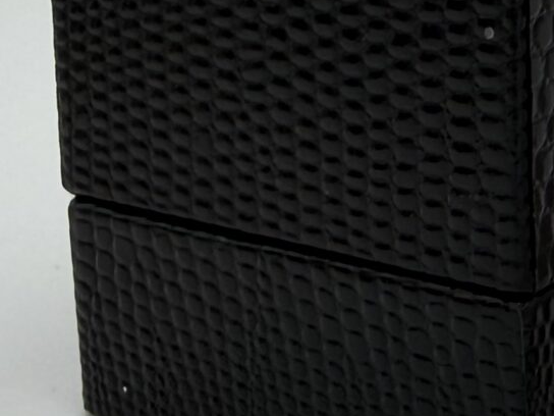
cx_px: 929
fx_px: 1808
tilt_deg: -11.4
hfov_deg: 15.5
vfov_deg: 13.0
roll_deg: +0.1
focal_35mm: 113
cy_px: 85
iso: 40
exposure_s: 1/577
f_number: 2.2
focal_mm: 2.22
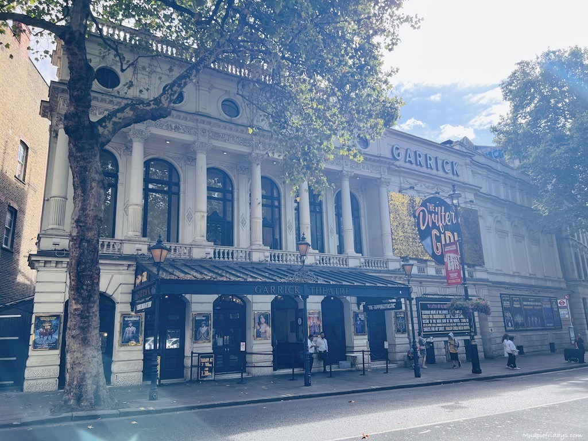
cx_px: 294
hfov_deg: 67.3
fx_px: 442
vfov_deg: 53.1
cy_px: 220
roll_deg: +2.0
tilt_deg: +13.4
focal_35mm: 26
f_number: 1.5
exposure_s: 1/1209
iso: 50
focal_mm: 5.7
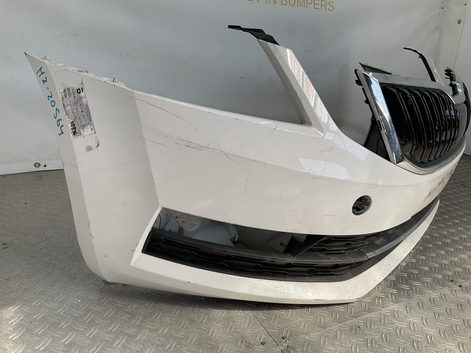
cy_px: 176
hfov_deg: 61.7
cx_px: 236
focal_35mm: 29
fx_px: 395
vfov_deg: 48.2
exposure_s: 1/491
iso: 16
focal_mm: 3
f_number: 1.8
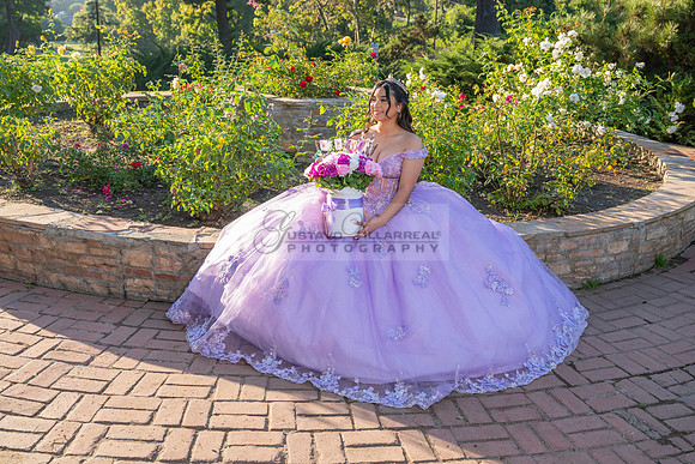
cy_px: 232
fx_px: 753
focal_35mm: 39
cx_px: 348
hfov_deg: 49.5
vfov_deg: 34.2
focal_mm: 39
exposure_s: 1/200
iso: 200
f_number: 5.6
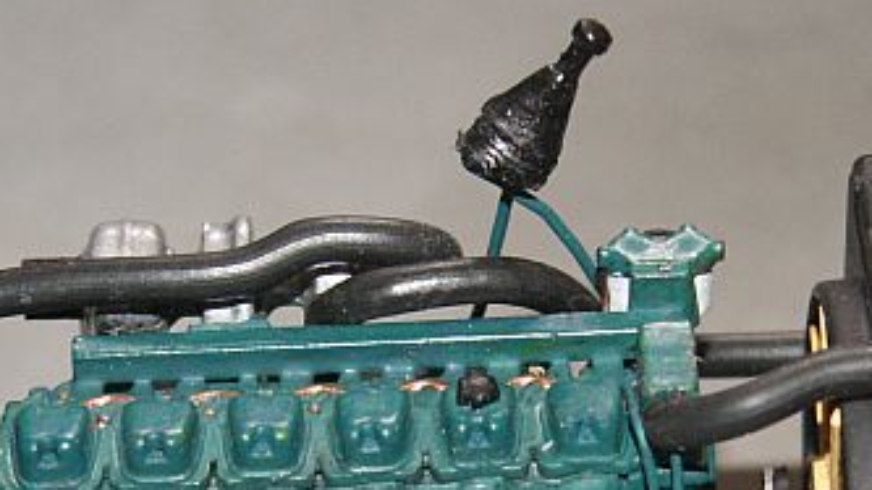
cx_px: 204
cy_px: 550
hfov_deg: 12.6
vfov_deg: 7.1
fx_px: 3935
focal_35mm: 170
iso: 400
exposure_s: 1/60
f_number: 5.6
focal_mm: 45
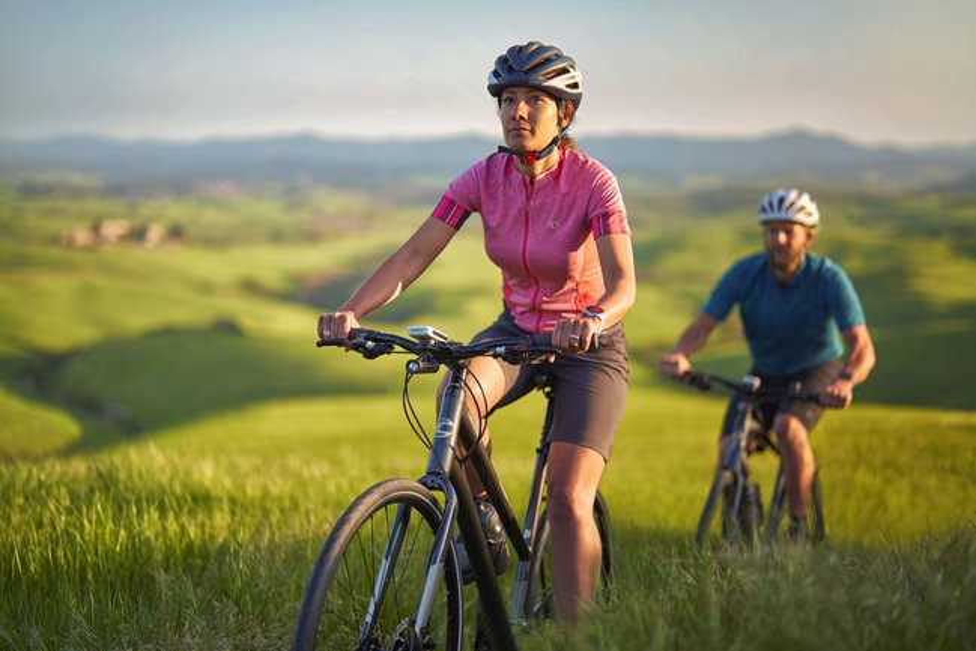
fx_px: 1356
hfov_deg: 39.6
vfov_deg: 27.0
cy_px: 326
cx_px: 488
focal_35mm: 50
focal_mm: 50
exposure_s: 1/3200
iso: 100
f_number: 1.2
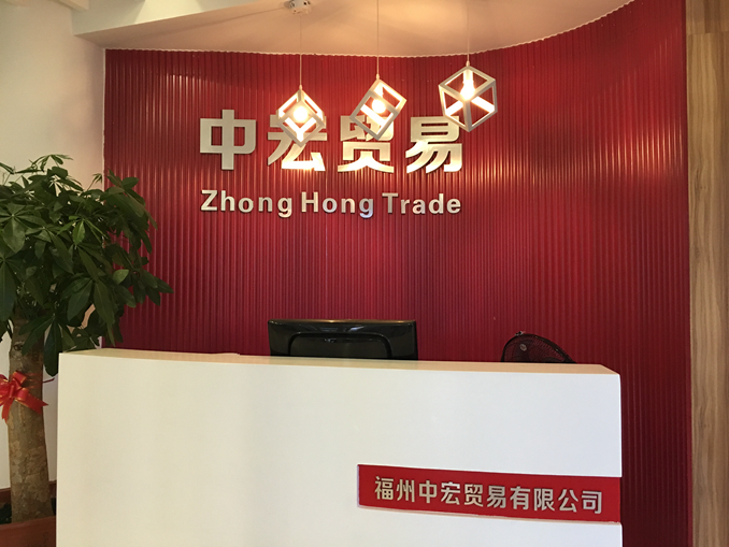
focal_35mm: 29
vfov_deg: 48.3
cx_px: 364
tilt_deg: +2.1
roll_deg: -0.5
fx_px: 611
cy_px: 274
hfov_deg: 61.6
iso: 100
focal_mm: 4.15
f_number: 2.2
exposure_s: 1/17
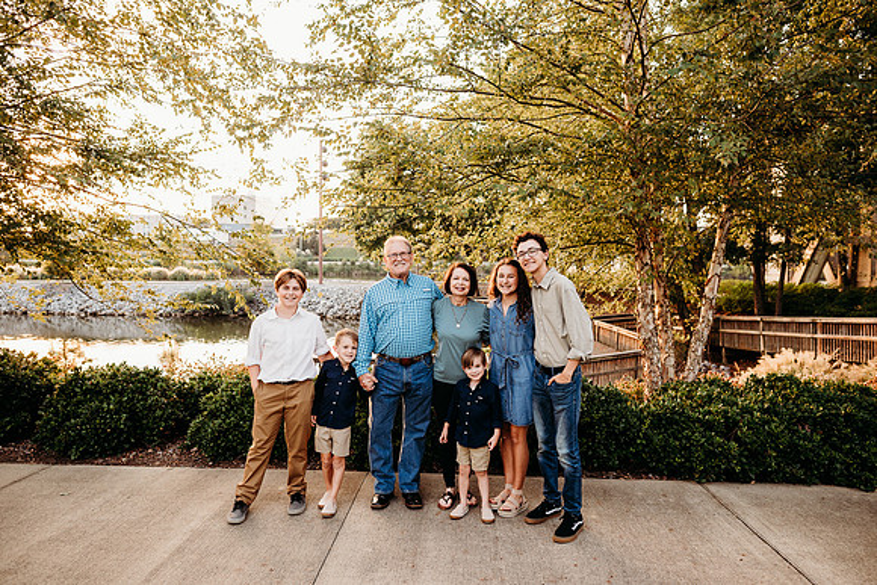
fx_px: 585
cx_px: 438
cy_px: 292
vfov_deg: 53.2
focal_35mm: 24
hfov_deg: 73.7
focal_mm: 24
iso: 320
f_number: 3.2
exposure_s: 1/200
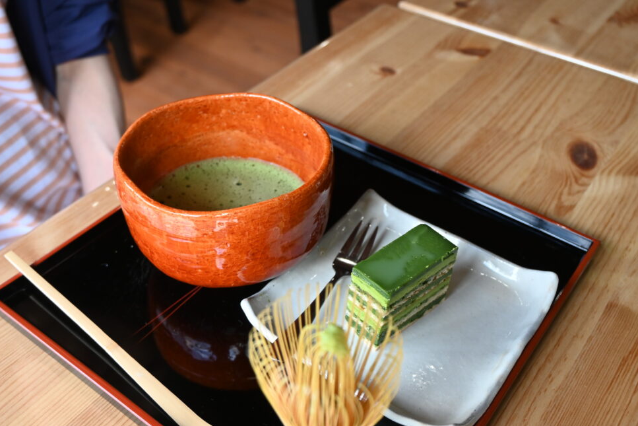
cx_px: 312
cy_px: 210
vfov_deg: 36.4
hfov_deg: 52.5
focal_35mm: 37
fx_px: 647
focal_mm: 23
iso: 560
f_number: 4.2
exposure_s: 1/125
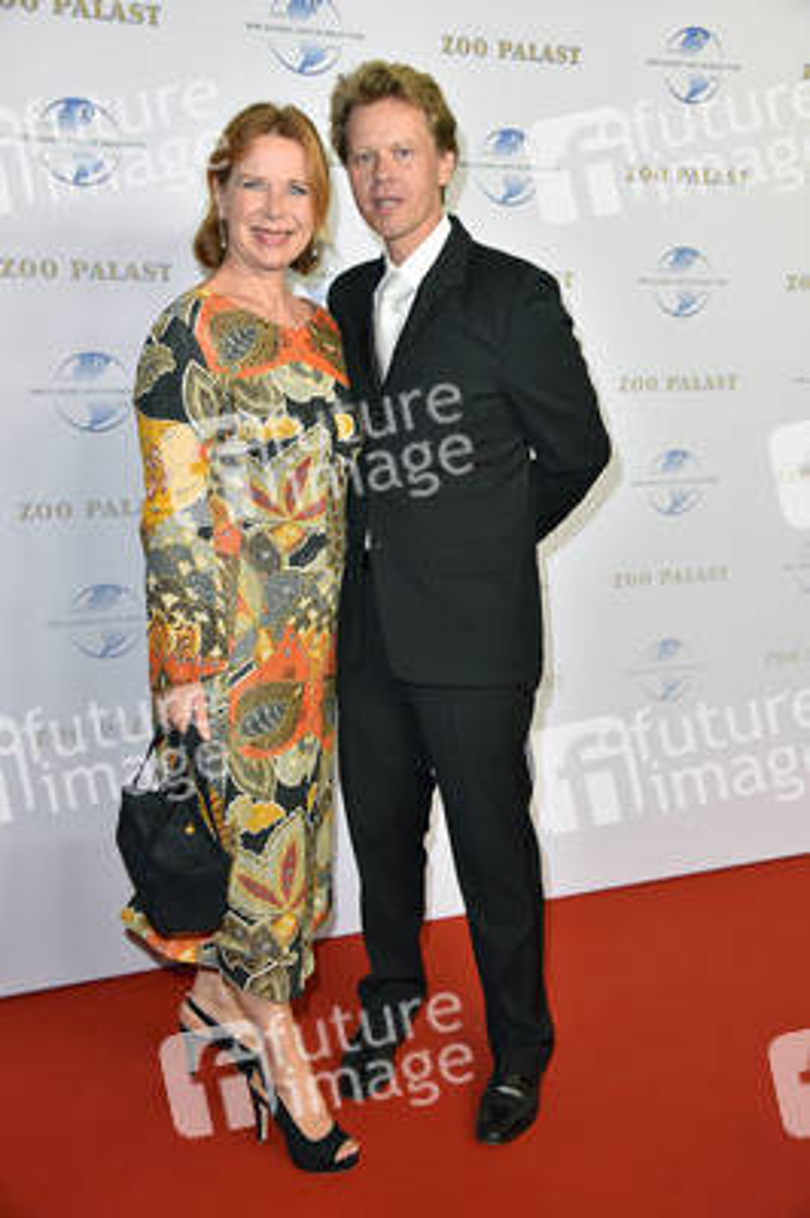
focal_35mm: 40
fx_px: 1352
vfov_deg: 48.5
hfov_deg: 33.3
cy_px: 609
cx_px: 405
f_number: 6.3
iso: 640
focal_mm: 40
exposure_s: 1/125
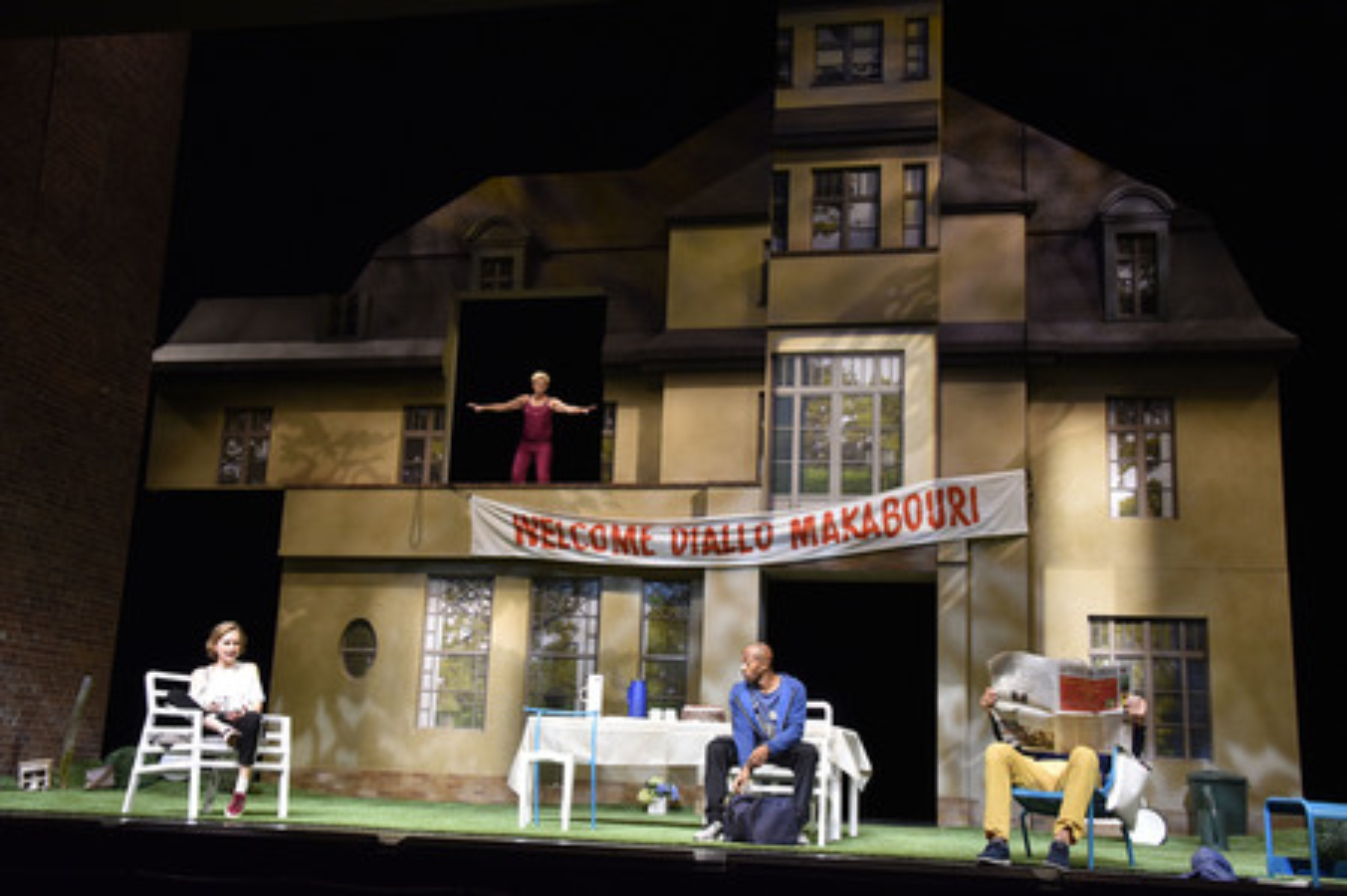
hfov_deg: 48.5
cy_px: 448
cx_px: 674
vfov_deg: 33.4
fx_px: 1496
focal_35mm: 40
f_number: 6.3
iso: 1250
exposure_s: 1/160
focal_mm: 40
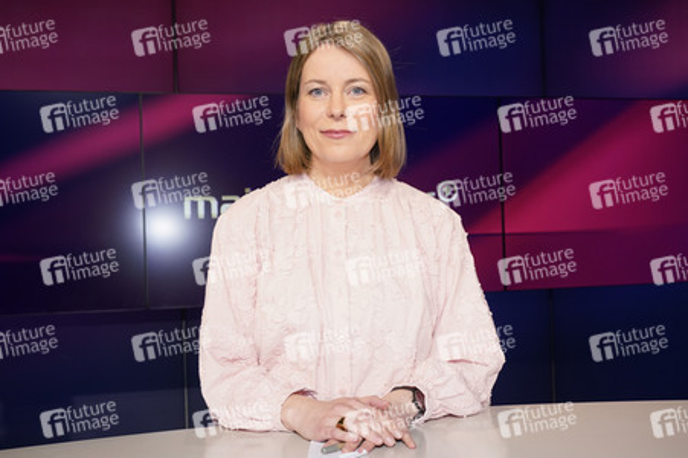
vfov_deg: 35.0
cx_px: 344
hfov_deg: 50.7
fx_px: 726
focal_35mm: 38
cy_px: 229
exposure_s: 1/160
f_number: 5.6
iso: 2000
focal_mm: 38
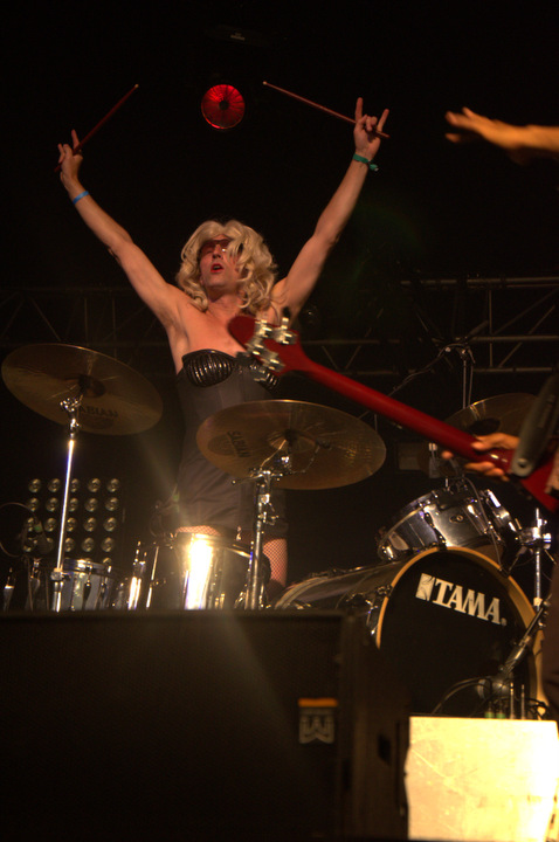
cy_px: 421
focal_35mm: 78
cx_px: 280
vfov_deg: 26.0
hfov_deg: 17.4
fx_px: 1822
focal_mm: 52
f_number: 6.3
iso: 2500
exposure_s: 1/200
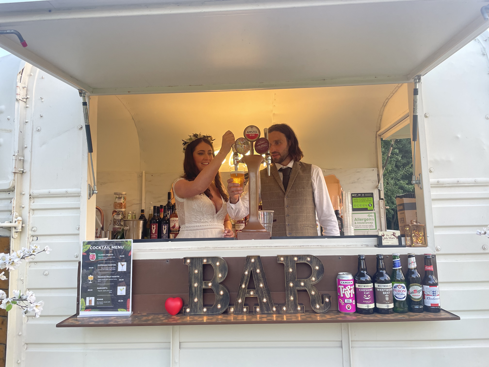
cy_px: 184
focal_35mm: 26
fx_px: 367
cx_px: 244
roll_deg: +2.3
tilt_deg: +7.0
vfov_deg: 53.1
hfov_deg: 67.3
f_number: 1.6
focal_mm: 4.2
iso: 80
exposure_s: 1/102
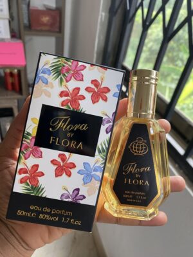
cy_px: 128
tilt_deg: -37.1
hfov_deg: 53.1
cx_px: 96
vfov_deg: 67.3
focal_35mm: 26
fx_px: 193
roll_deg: -9.2
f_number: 1.8
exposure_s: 1/73
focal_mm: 4.25
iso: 125
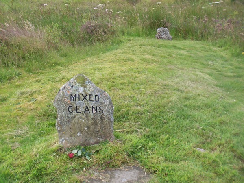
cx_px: 122
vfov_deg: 29.7
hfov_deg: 38.9
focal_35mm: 49
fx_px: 345
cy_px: 92
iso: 64
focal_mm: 8
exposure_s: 1/160
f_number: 4
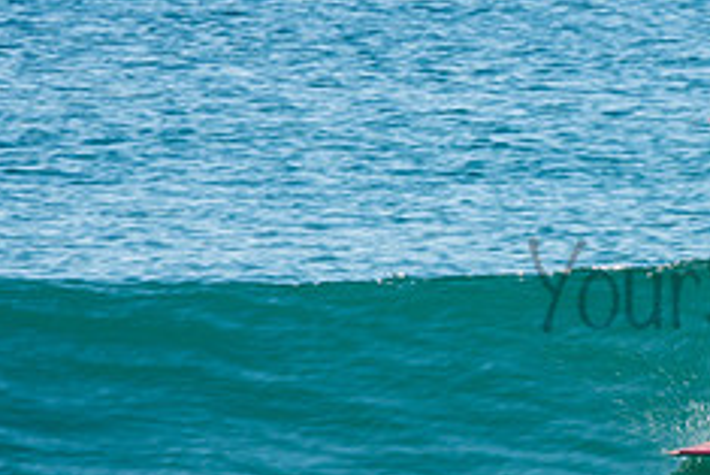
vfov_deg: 0.9
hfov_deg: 1.4
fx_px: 29245
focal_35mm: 1482
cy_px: 259
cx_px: 840
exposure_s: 1/50
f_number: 18
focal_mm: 400
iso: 100
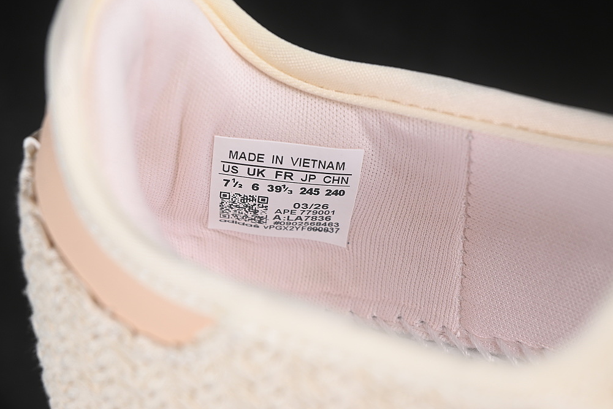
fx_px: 1379
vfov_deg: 16.9
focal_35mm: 81
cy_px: 202
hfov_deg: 25.1
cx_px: 291
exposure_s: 1/80
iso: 160
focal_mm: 50
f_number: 7.1
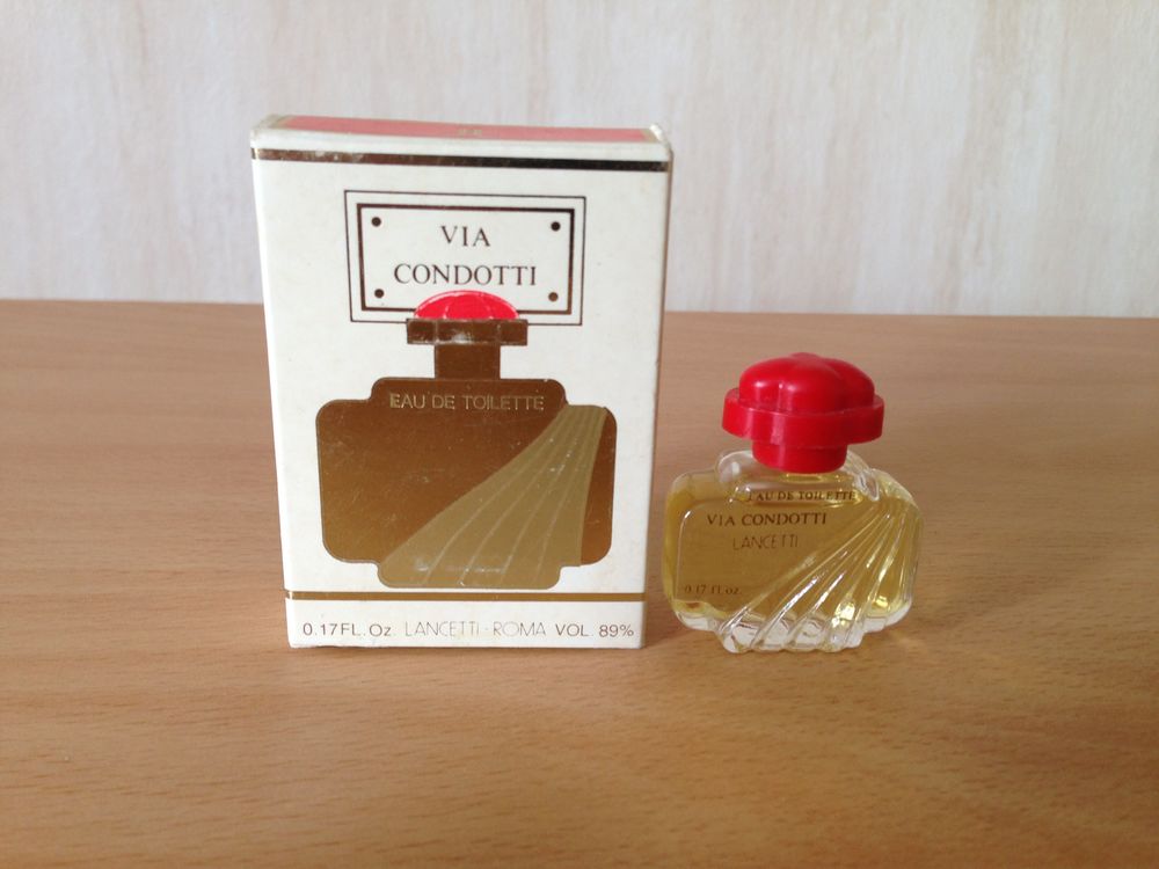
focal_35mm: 33
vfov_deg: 42.9
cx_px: 580
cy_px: 434
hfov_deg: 55.4
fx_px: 1105
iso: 50
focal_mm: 4.13
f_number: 2.4
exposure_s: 1/24
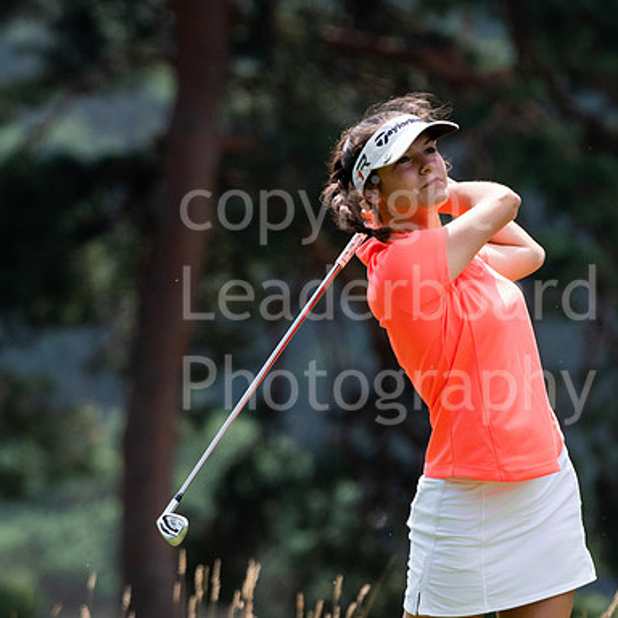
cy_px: 308
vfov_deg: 2.7
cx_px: 391
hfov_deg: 2.7
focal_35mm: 654
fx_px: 13210
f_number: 6.3
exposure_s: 1/1600
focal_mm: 340
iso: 1000
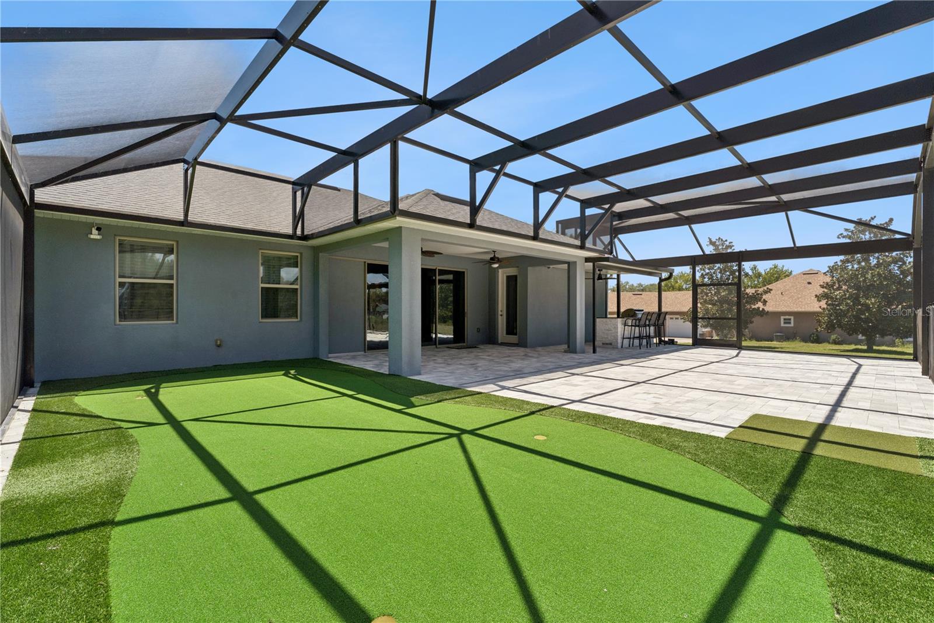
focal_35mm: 16
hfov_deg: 97.5
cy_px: 312
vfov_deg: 74.4
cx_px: 467
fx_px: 410
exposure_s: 1/100
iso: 100
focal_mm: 15.8
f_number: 11
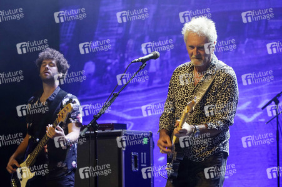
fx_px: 1652
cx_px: 141
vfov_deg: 6.5
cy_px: 94
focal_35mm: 211
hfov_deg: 9.8
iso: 1600
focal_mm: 211
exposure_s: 1/80
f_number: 6.3
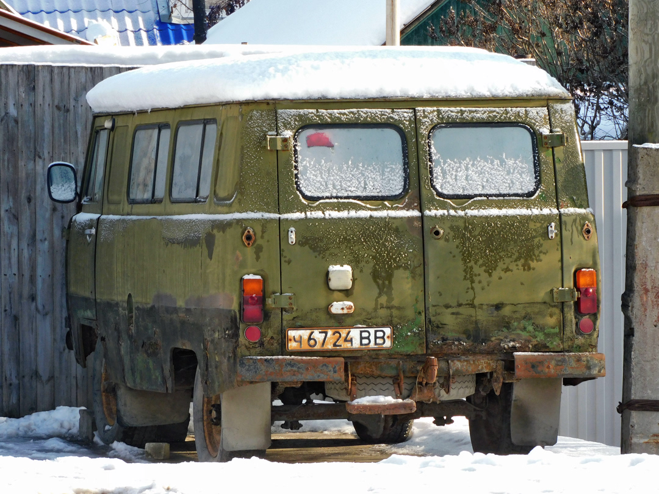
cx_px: 330
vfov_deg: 6.8
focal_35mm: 220
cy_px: 247
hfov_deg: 9.0
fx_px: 4188
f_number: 5.3
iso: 180
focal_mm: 39.4
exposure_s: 1/250
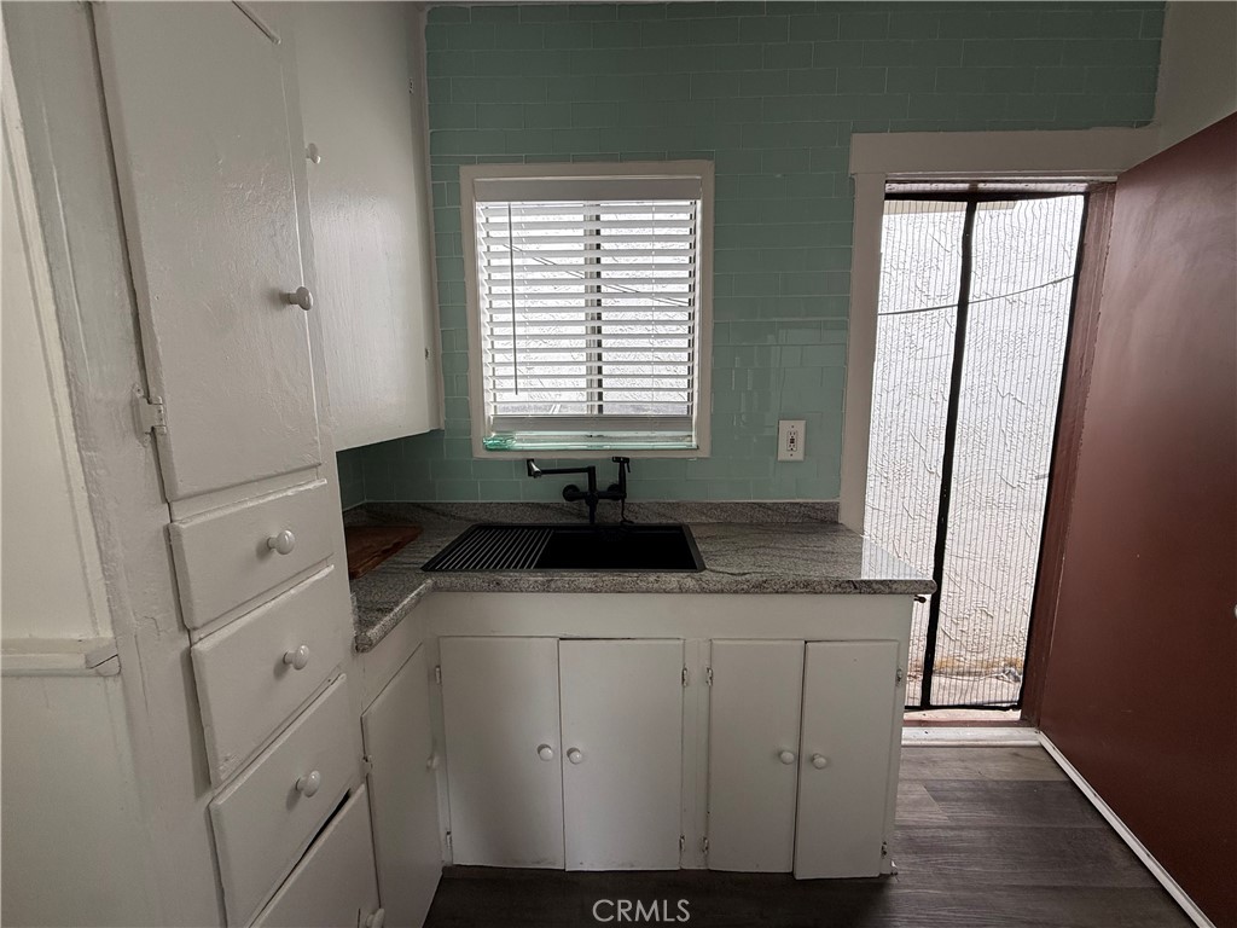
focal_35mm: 14
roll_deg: +0.3
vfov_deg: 85.7
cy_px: 464
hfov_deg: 102.1
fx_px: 500
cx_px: 618
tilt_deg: -7.8
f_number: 2.2
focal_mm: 2.22
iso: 80
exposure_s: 1/99
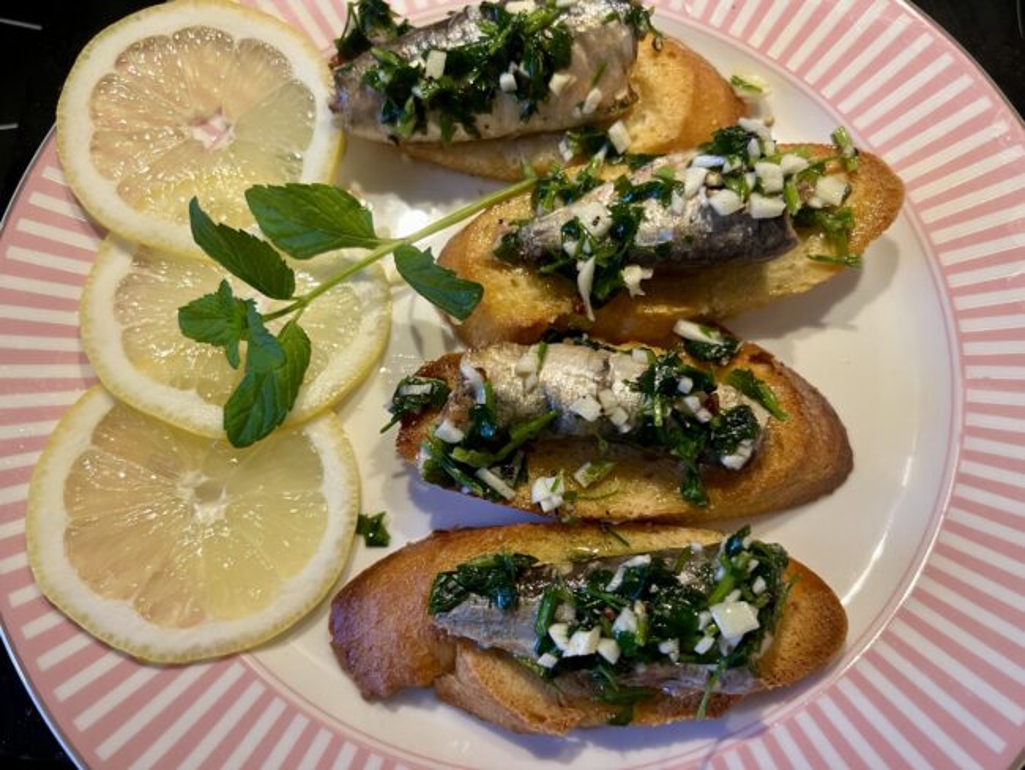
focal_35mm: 26
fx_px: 770
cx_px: 512
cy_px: 385
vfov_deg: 53.1
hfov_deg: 67.3
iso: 160
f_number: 1.5
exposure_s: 1/50
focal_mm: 5.7
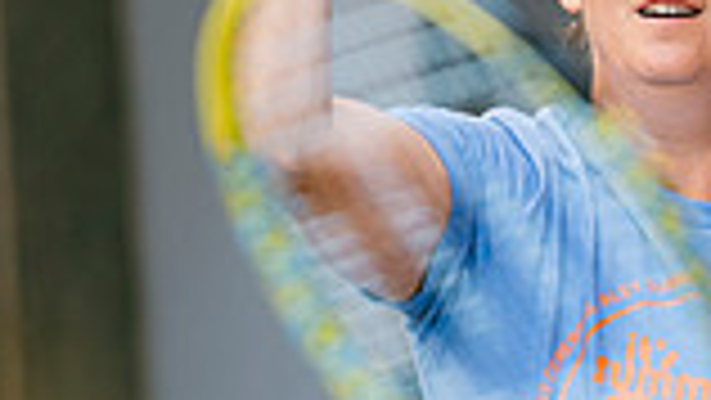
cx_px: 774
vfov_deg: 1.5
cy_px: 501
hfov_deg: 2.7
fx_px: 15238
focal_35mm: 808
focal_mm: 140
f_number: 2.8
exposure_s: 1/180
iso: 160
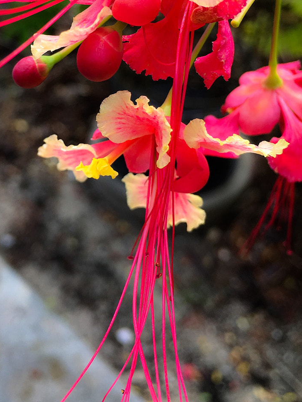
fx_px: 570
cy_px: 104
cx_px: 90
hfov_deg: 29.4
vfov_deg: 38.0
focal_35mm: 49
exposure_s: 1/351
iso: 25
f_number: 2.2
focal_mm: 4.15
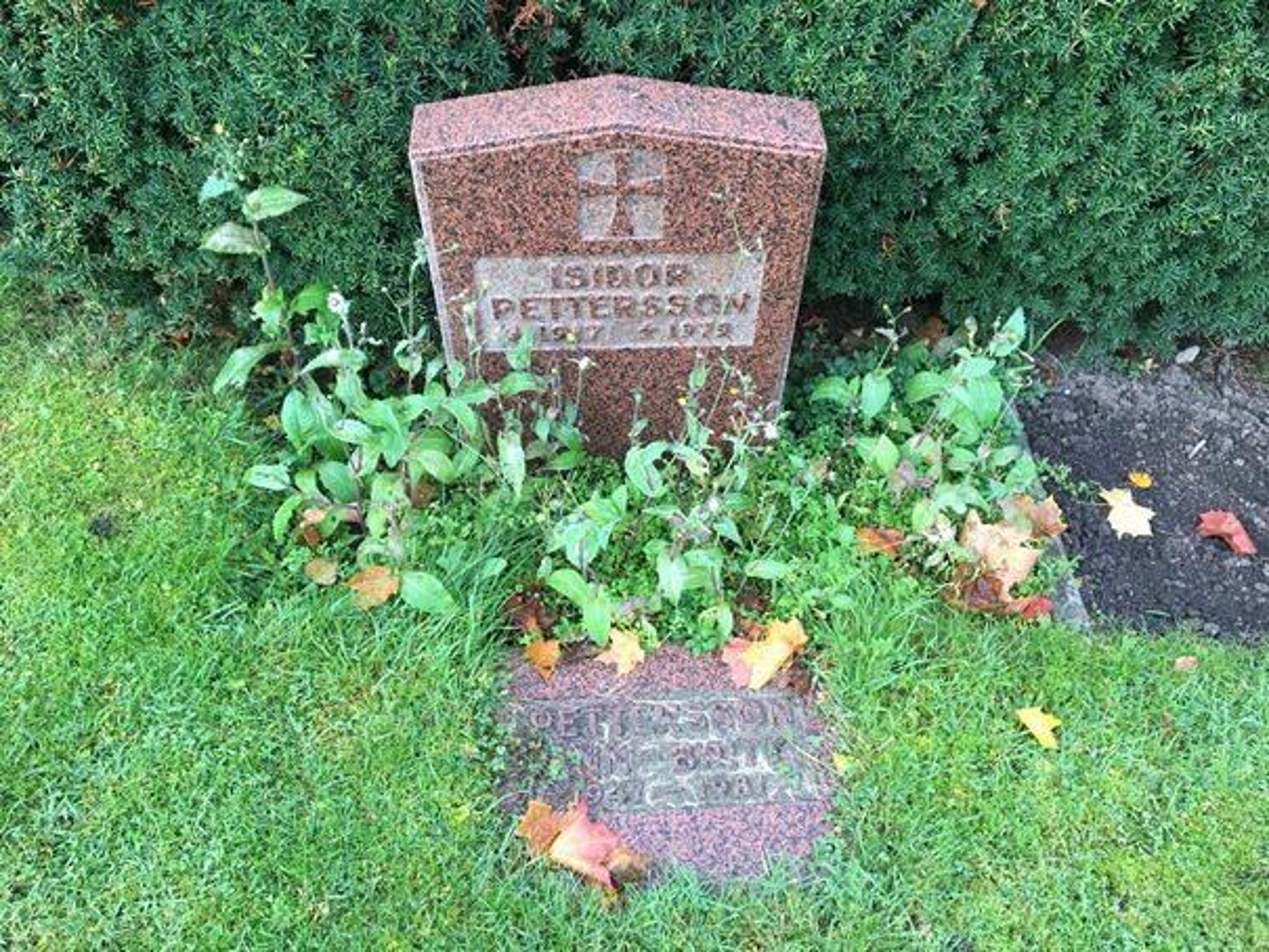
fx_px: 1063
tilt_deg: -51.7
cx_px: 634
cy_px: 476
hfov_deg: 61.6
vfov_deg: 48.2
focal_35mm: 29
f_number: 2.2
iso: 32
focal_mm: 4.15
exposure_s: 1/100
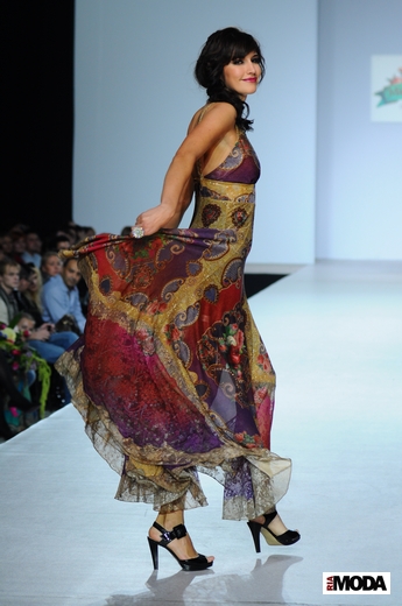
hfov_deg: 11.4
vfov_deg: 17.1
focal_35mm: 120
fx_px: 2017
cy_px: 303
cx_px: 201
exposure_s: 1/500
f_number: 4
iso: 400
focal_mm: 80
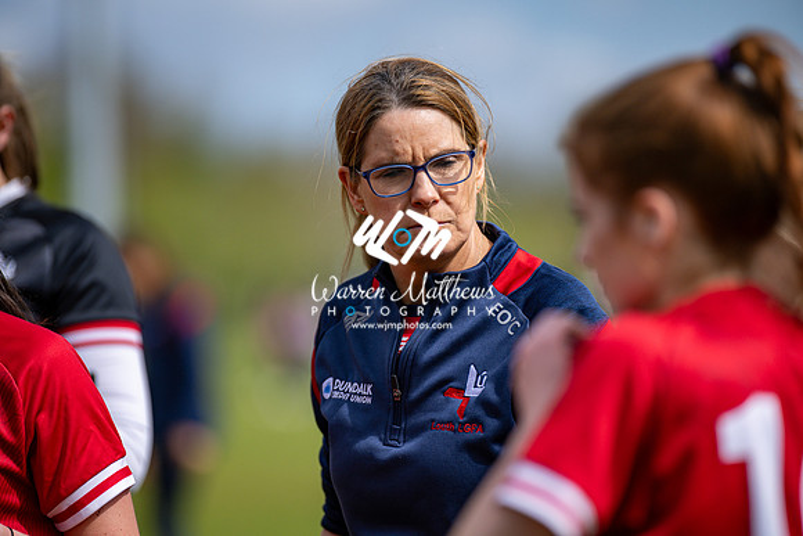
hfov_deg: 6.9
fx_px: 6693
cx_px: 402
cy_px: 268
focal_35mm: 300
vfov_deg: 4.6
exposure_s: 1/5000
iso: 250
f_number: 2.8
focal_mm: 300
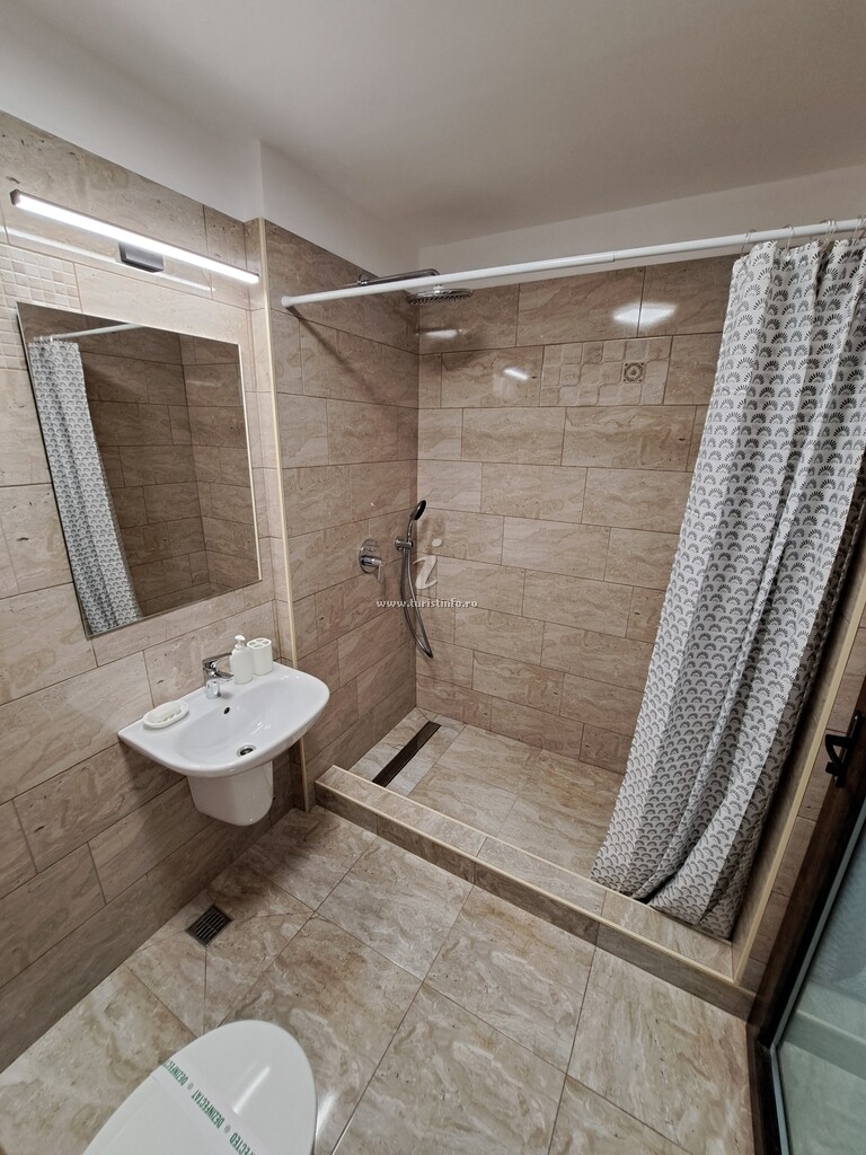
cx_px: 433
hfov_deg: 89.9
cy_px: 578
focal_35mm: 13
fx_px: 434
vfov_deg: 106.2
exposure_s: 1/40
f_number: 2.2
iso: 125
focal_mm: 1.74
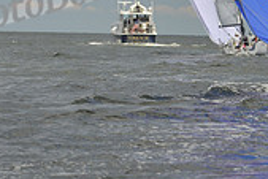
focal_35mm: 377
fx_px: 2809
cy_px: -266
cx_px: 250
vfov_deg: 3.6
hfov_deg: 5.5
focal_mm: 110
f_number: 5.6
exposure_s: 1/640
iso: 200
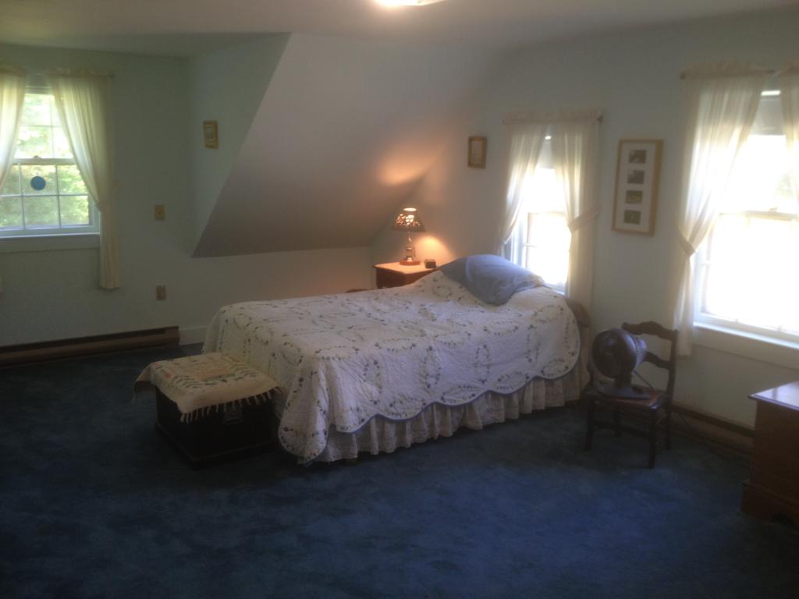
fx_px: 808
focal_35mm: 35
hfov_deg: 52.6
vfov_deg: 40.7
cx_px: 400
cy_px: 300
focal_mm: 4.28
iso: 50
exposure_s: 1/20
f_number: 2.4
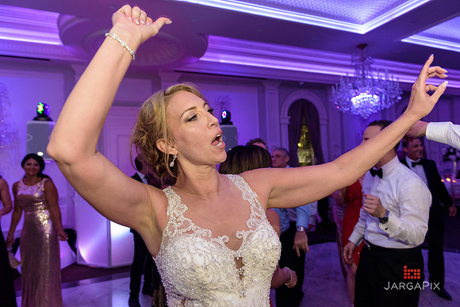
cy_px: 154
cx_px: 230
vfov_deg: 53.2
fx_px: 307
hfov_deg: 73.7
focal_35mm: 24
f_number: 3.2
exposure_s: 1/125
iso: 3200
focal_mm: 24
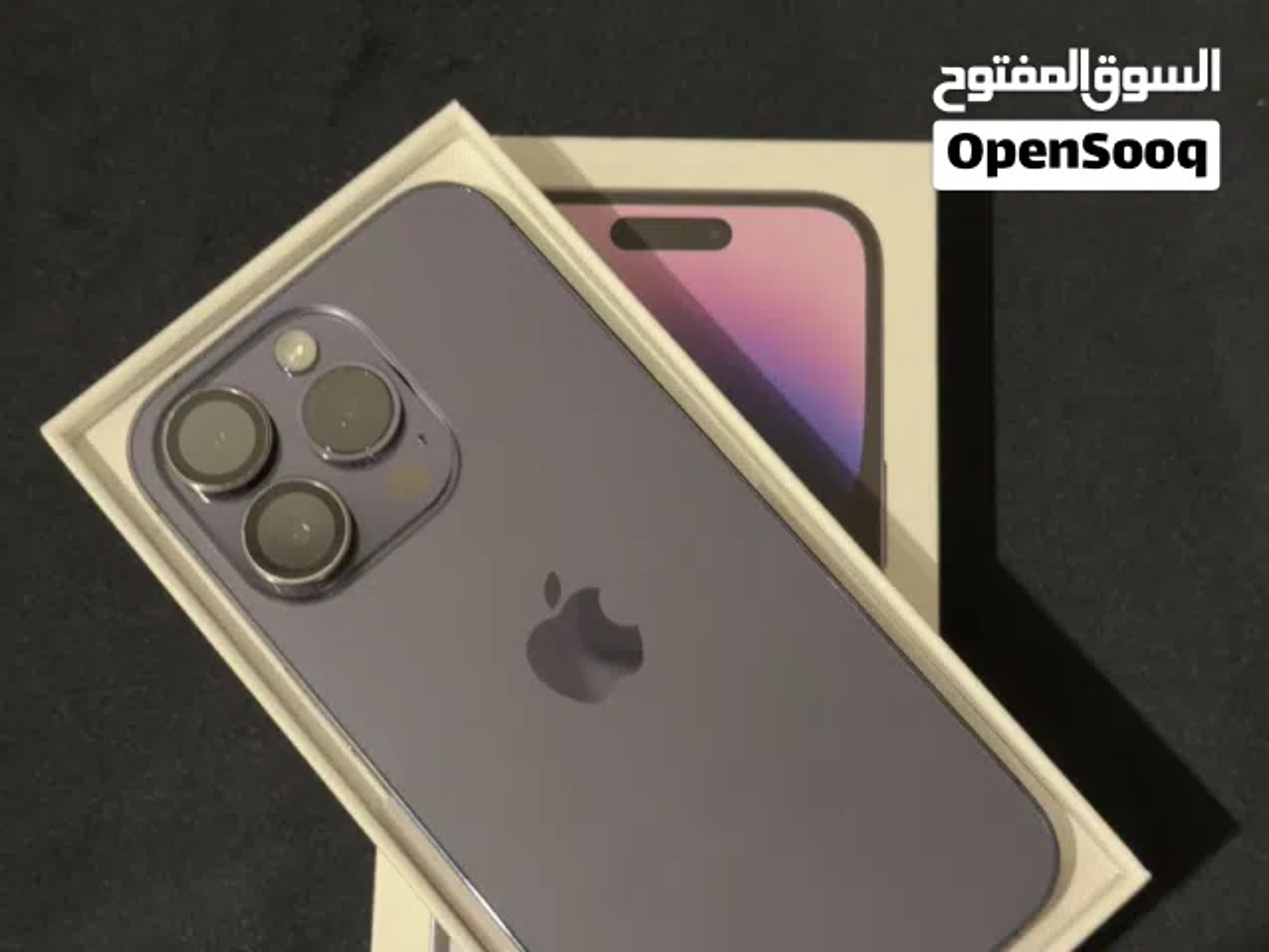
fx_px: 1283
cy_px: 476
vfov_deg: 40.7
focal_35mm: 35
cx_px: 634
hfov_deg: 52.6
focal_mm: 6.76
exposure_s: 1/30
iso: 640
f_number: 1.78
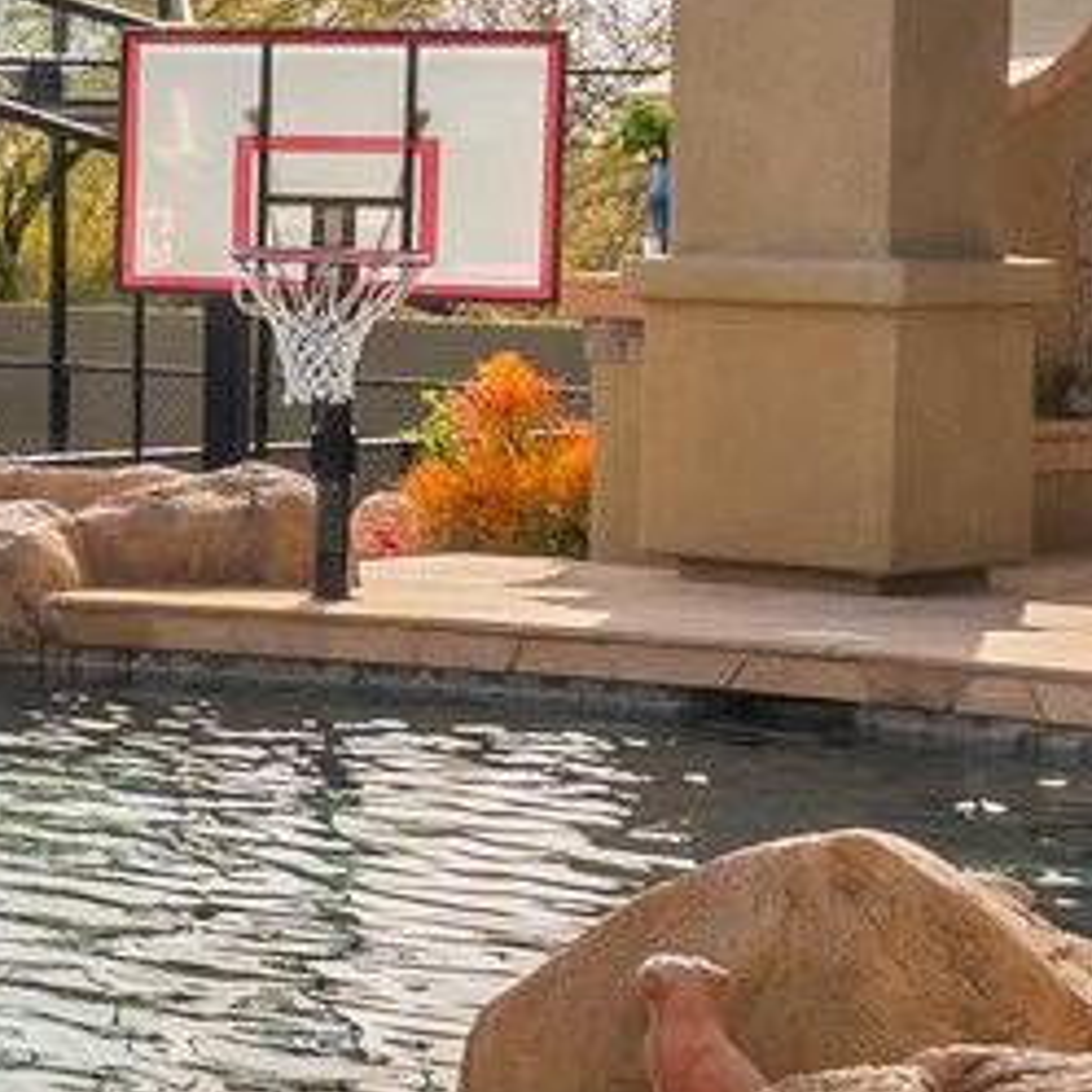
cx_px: -1846
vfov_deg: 14.2
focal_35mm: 122
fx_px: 4372
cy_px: 204
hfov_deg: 11.0
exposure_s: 1/1500
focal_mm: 17.5
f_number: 8
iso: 250
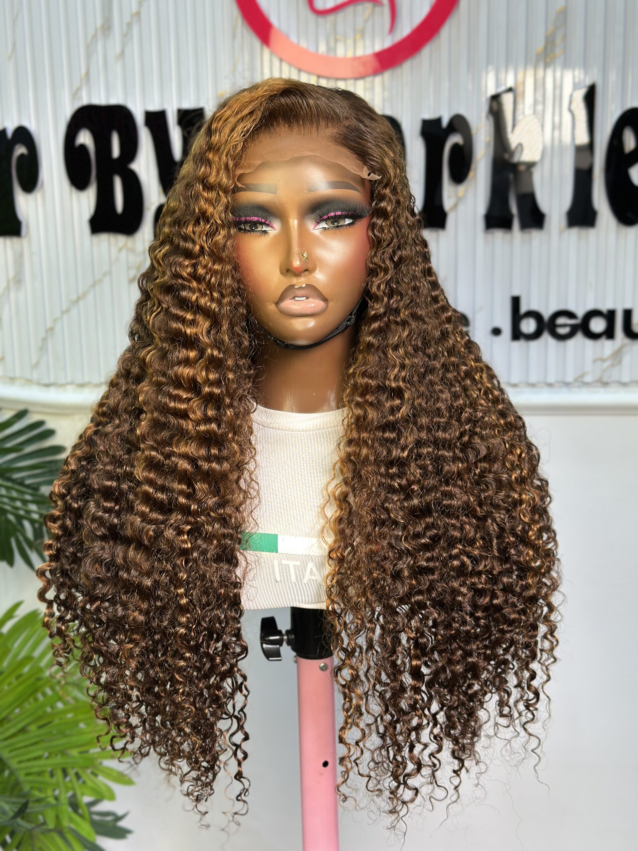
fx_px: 1180
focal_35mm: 48
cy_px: 426
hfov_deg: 30.3
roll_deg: -0.3
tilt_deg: -10.0
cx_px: 319
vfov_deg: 39.7
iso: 64
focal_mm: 6.86
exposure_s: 1/173
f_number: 1.78
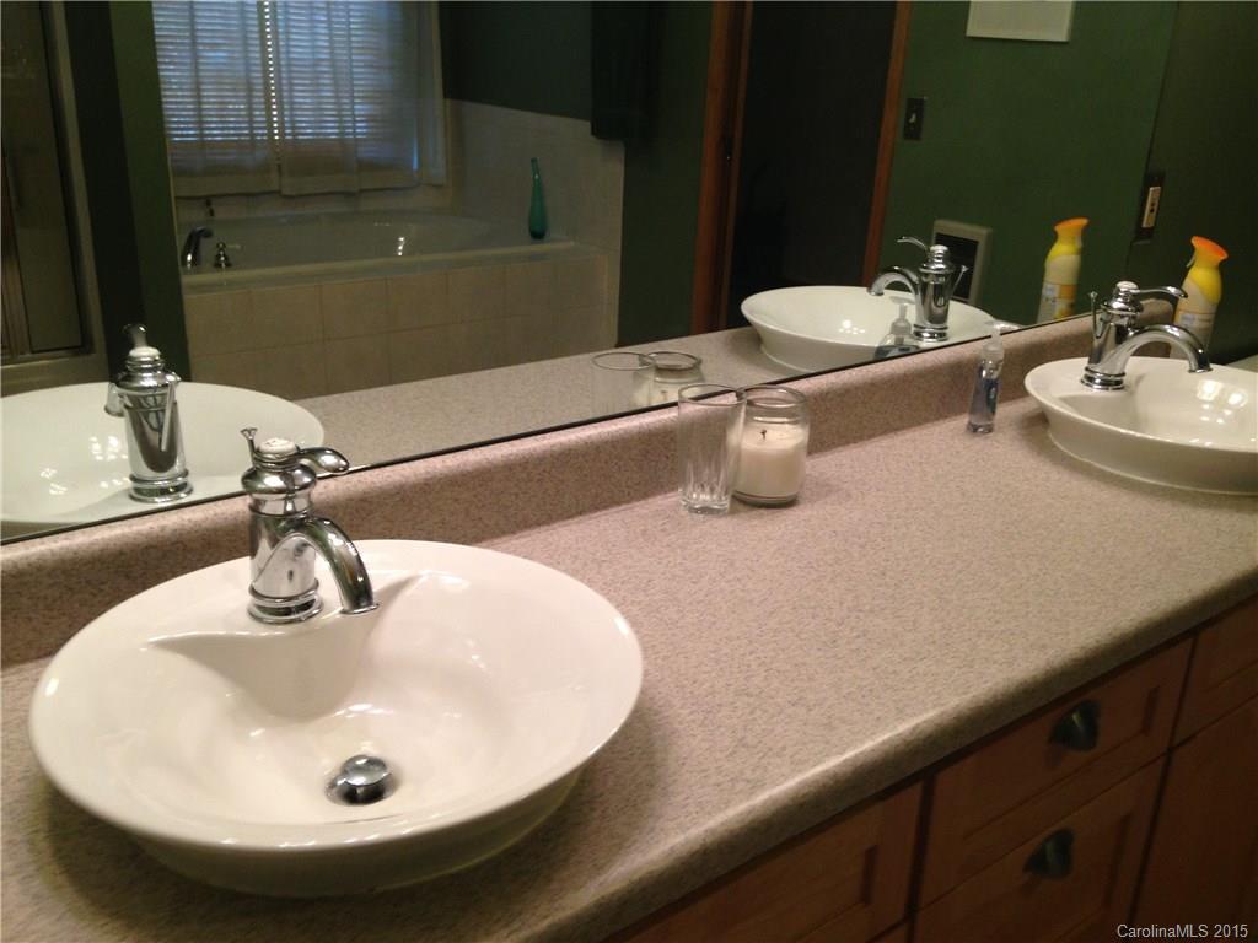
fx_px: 1199
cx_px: 629
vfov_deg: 42.9
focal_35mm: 33
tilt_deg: -19.8
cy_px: 472
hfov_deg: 55.4
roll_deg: -1.4
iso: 80
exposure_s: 1/20
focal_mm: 4.12
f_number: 2.4
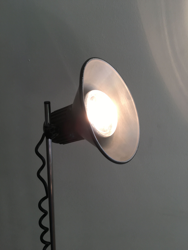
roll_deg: +0.4
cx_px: 94
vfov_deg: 61.7
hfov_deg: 48.2
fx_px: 210
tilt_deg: -17.5
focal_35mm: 29
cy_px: 125
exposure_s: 1/100
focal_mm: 4.15
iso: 40
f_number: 2.2
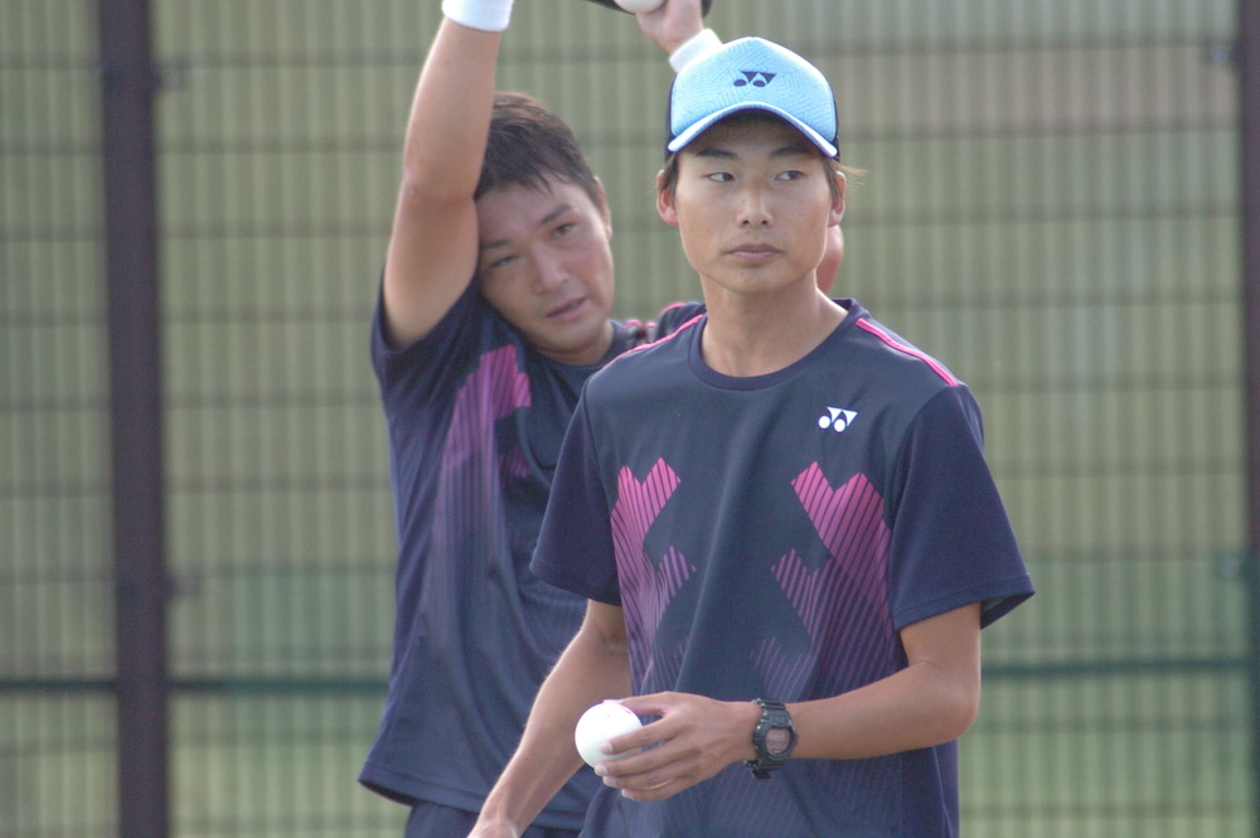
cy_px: 419
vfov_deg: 3.0
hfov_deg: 4.6
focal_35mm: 450
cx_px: 630
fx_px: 15737
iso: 800
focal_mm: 300
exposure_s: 1/500
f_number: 5.6
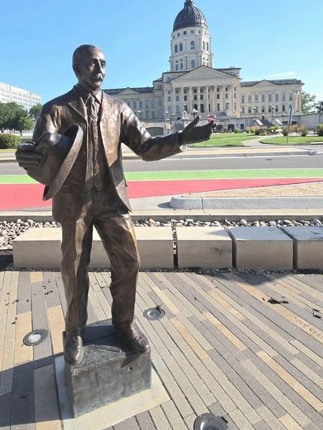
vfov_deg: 83.9
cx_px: 153
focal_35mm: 19
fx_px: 236
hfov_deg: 68.7
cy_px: 178
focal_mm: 2.2
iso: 50
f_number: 2.2
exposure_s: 1/1667
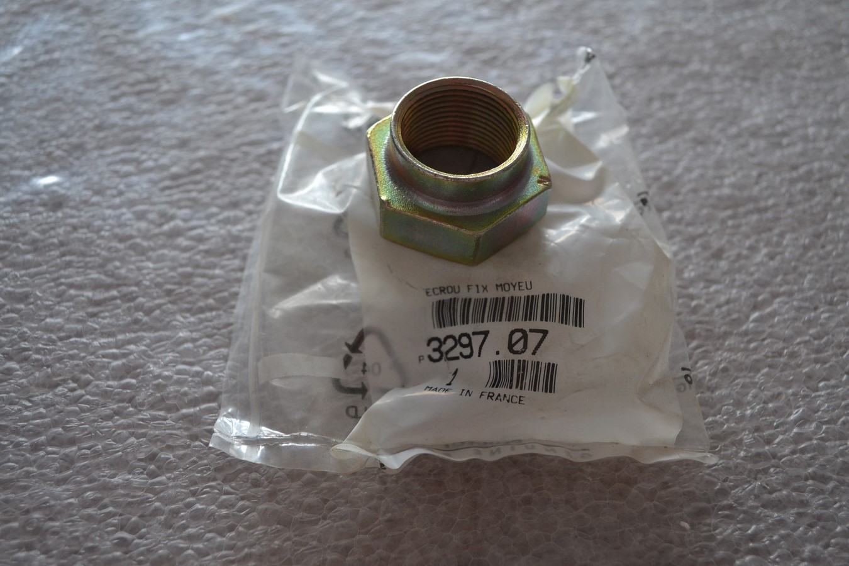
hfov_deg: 49.6
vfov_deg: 34.2
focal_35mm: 39
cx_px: 424
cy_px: 283
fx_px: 920
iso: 800
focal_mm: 26
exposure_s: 1/60
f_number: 4.2
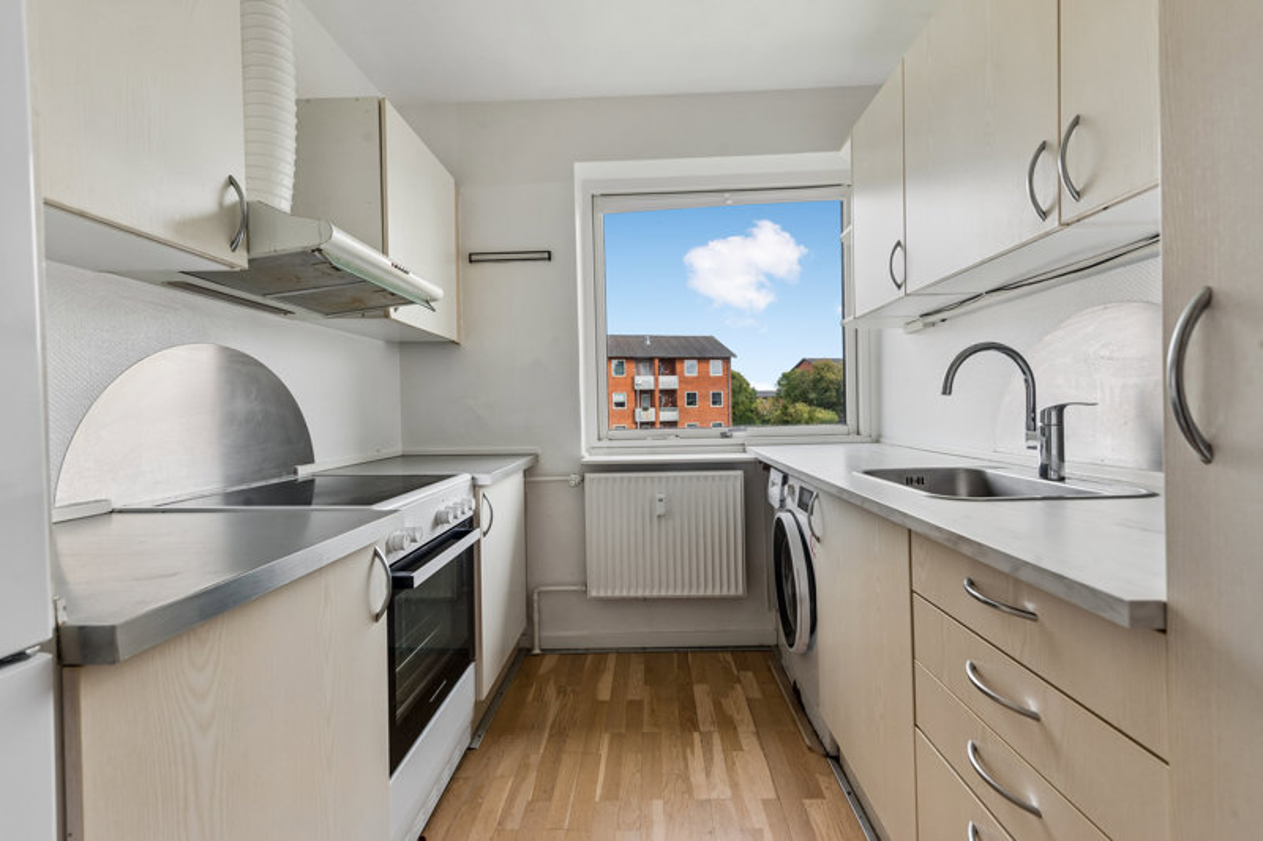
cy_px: 420
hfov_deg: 100.4
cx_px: 632
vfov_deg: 77.3
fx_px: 526
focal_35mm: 15
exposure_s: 1/25
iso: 250
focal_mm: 15
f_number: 10
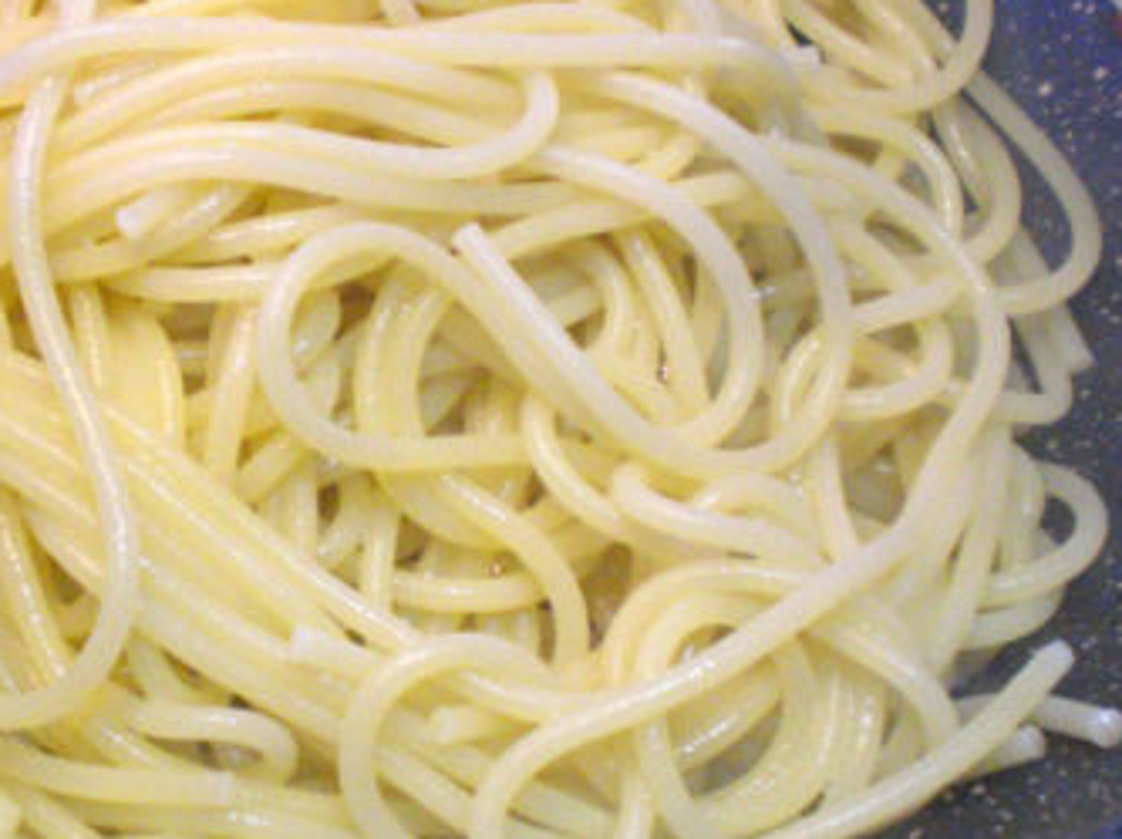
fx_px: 2202
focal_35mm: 68
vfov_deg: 21.5
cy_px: 283
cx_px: 349
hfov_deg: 28.4
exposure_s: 1/60
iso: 400
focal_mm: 6.3
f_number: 3.1
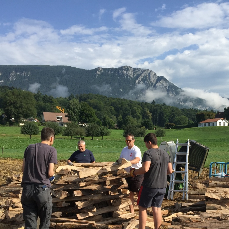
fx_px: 352
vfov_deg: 35.6
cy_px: 157
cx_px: 154
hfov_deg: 35.7
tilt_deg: -0.3
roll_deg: -0.8
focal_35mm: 47
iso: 32
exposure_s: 1/2083
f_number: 2.2
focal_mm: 4.15
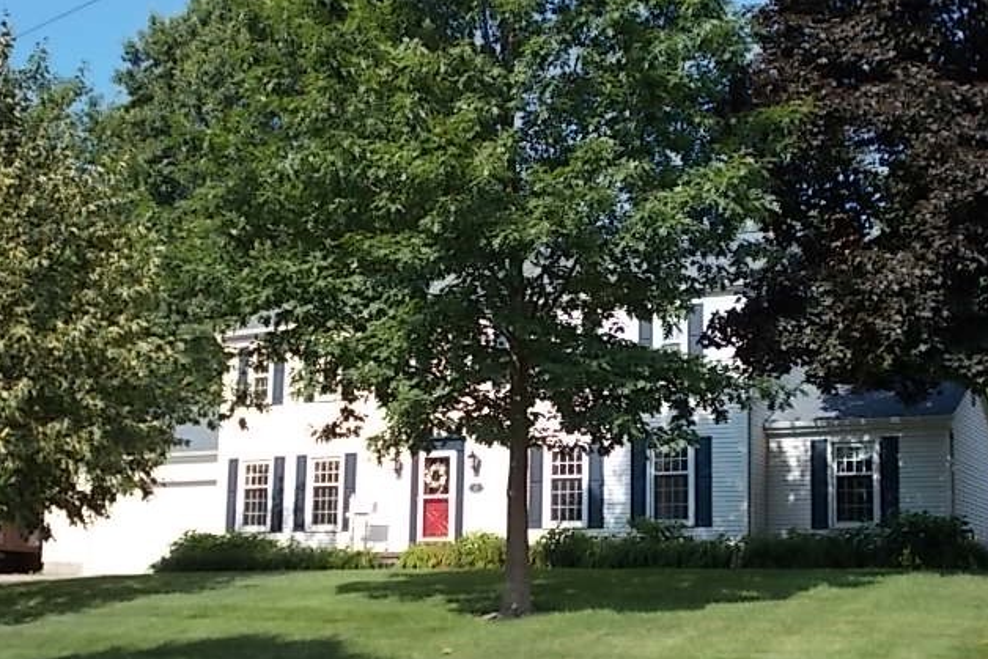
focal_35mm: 53
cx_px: 499
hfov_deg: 37.5
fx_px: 1455
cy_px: 363
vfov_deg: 25.5
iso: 80
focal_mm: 9
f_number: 4.5
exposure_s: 1/320
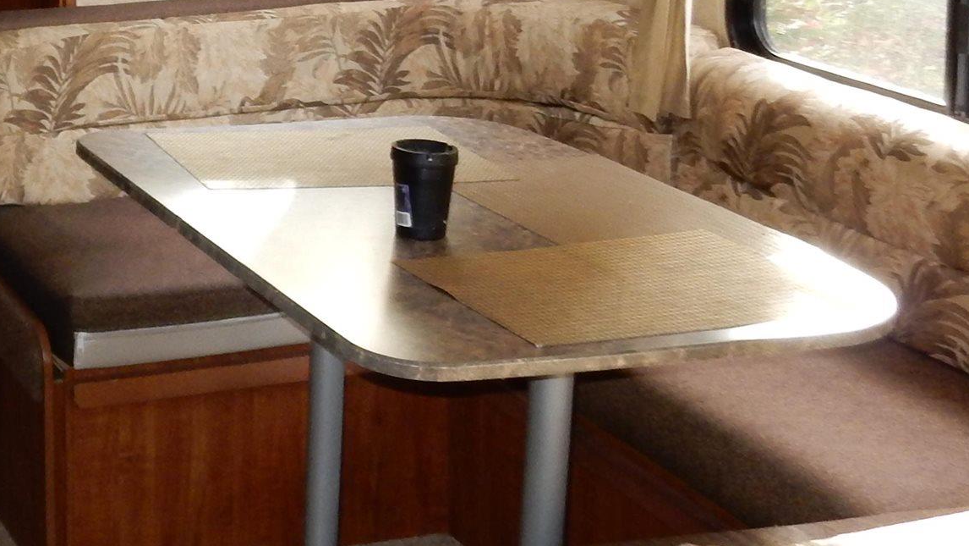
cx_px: -64
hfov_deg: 26.9
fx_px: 1876
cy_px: -171
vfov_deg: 15.7
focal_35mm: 73
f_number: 3.7
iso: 200
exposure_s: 1/30
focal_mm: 4.5
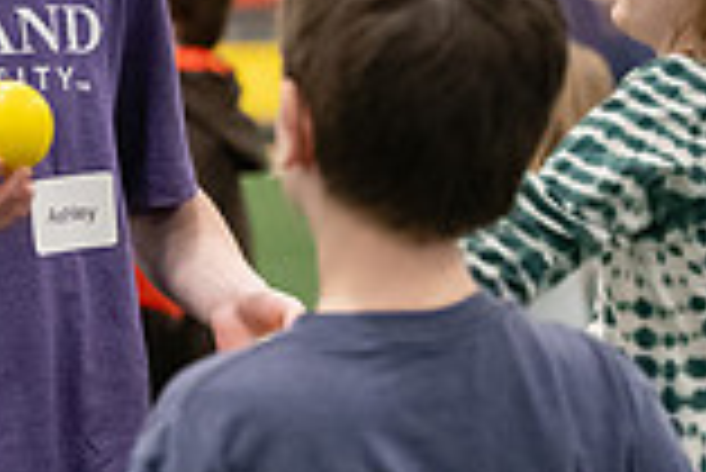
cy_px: 43
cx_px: -58
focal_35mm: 317
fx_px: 6222
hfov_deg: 6.5
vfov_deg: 4.3
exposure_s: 1/320
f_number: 3.2
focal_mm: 86
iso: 4000
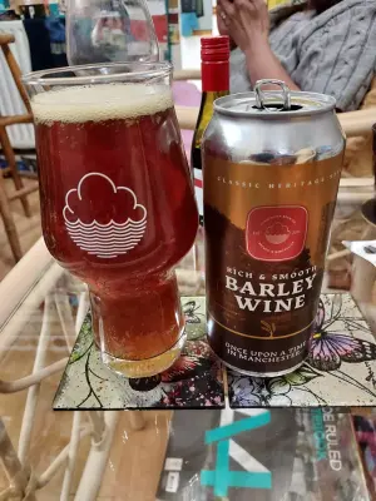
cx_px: 188
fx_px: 348
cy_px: 250
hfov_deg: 56.8
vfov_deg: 71.6
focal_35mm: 24
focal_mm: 4.6
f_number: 1.8
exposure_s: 1/17
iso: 800
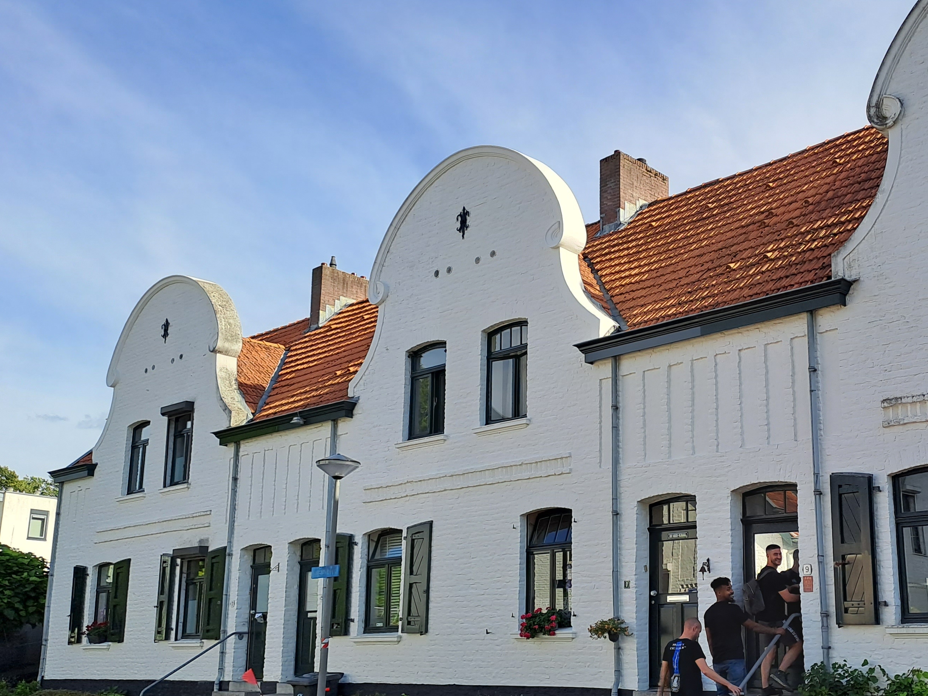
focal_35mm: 38
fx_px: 1019
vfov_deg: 37.6
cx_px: 646
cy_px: 412
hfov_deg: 47.8
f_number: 1.8
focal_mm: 4.65
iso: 32
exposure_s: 1/1103
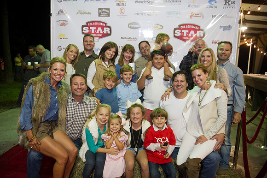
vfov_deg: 53.1
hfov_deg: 73.8
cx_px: 134
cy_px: 89
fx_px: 178
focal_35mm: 24
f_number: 2.8
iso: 1250
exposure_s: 1/60
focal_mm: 24
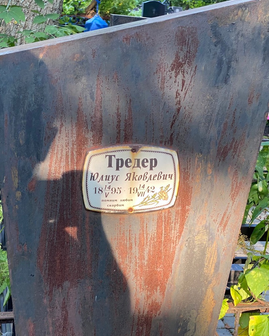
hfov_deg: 22.5
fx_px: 677
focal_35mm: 68
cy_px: 168
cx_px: 146
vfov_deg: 27.9
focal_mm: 6
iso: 100
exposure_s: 1/121
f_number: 2
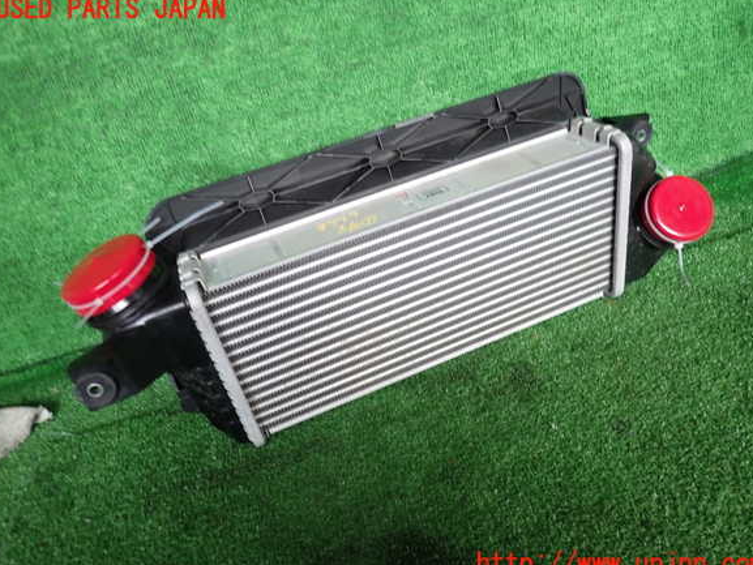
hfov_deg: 67.3
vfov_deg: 53.1
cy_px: 287
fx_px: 566
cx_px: 380
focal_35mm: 26
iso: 200
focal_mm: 4.5
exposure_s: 1/30
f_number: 2
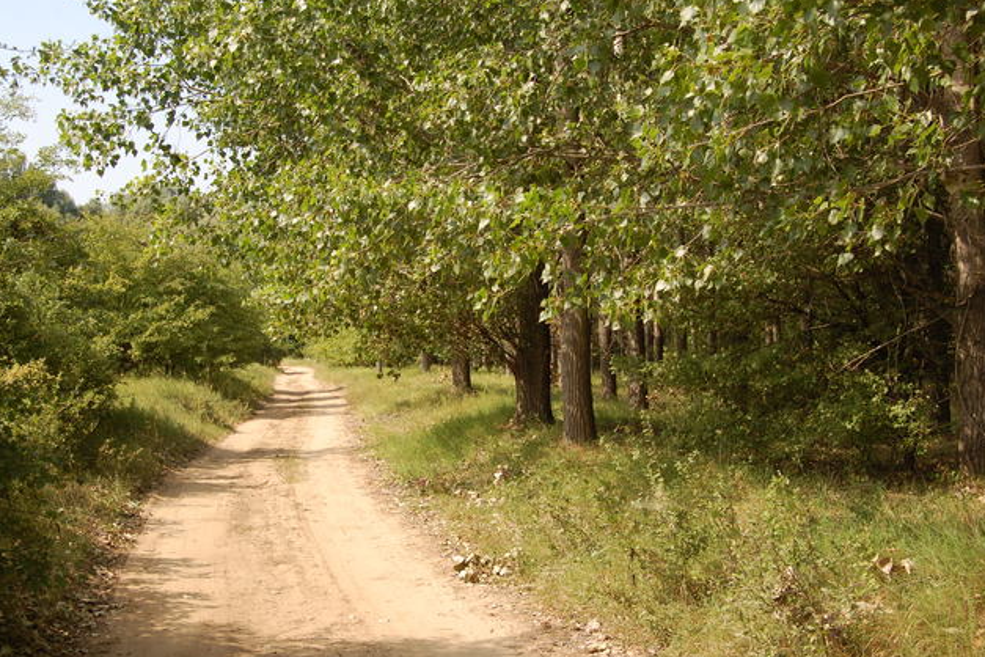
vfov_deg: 27.5
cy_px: 330
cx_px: 490
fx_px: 1341
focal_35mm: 49
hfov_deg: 40.3
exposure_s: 1/320
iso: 400
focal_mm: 32
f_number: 9
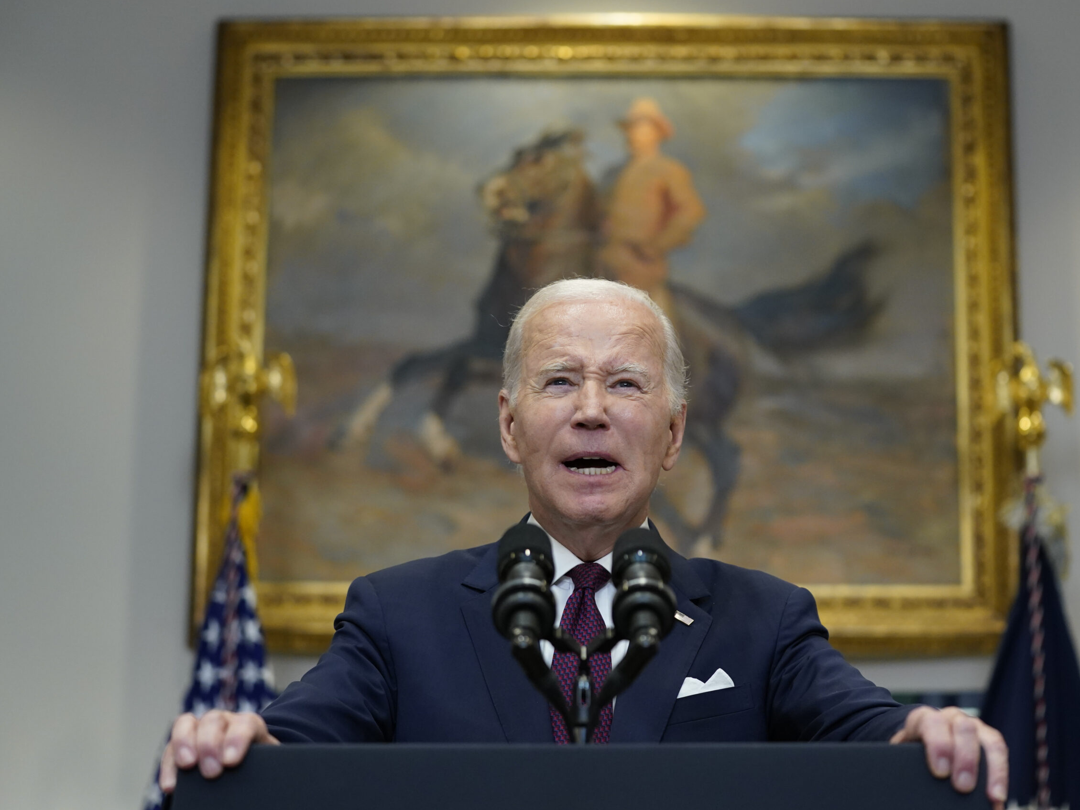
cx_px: 608
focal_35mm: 85
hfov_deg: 23.0
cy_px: 405
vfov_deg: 17.4
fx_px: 2652
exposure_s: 1/250
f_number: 2.8
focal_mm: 78
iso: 2500
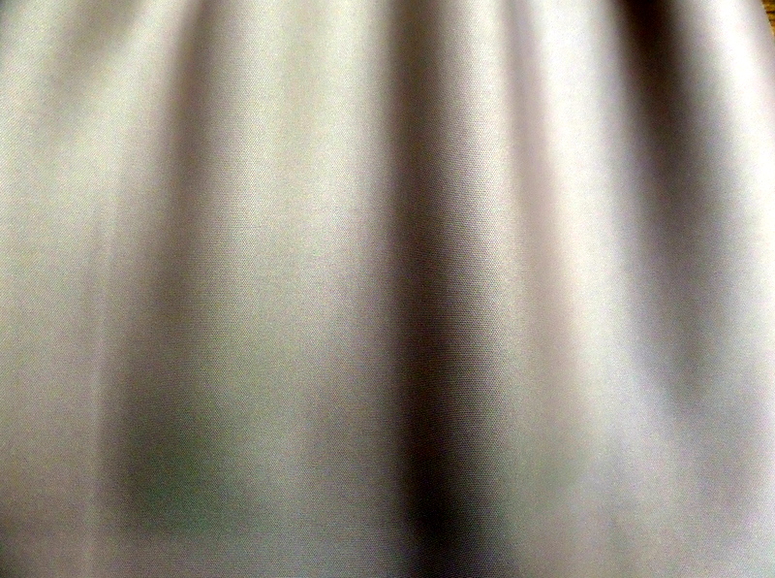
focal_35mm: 24
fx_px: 536
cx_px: 388
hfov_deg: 71.7
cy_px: 289
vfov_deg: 56.6
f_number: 3.2
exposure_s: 1/30
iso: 480
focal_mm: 4
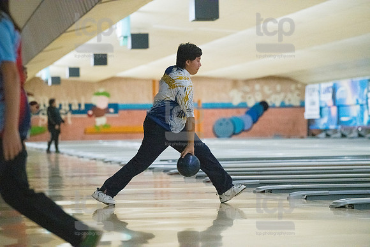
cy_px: 124
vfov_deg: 8.9
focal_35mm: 155
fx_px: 1593
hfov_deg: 13.2
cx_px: 185
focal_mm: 155
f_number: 4
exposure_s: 1/1000
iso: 10000
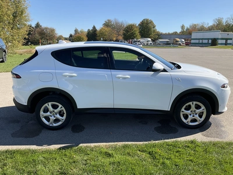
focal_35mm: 29
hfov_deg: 61.7
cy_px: 88
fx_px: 195
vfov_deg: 48.2
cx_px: 116
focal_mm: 3
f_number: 1.8
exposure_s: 1/1121
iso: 25
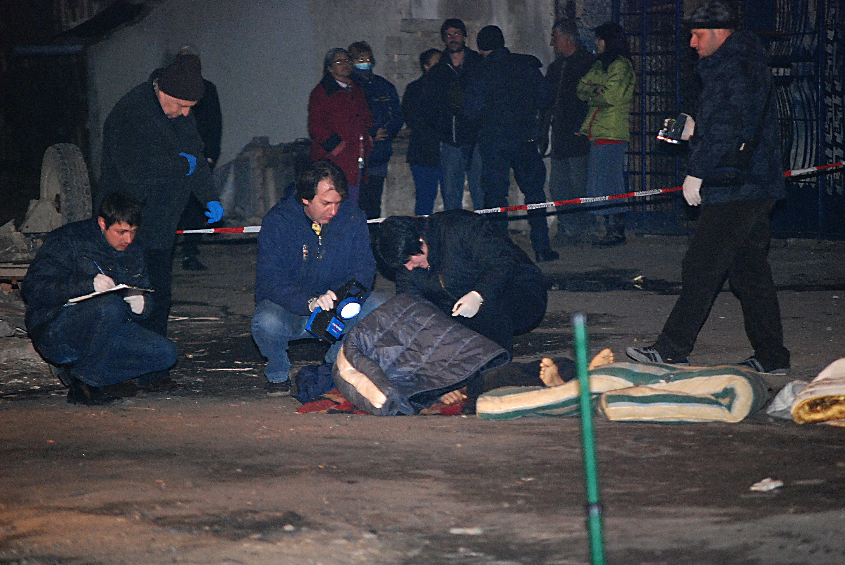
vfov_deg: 6.1
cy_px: 282
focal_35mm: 225
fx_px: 5288
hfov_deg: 9.1
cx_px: 422
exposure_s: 1/60
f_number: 3.2
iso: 1250
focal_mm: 150
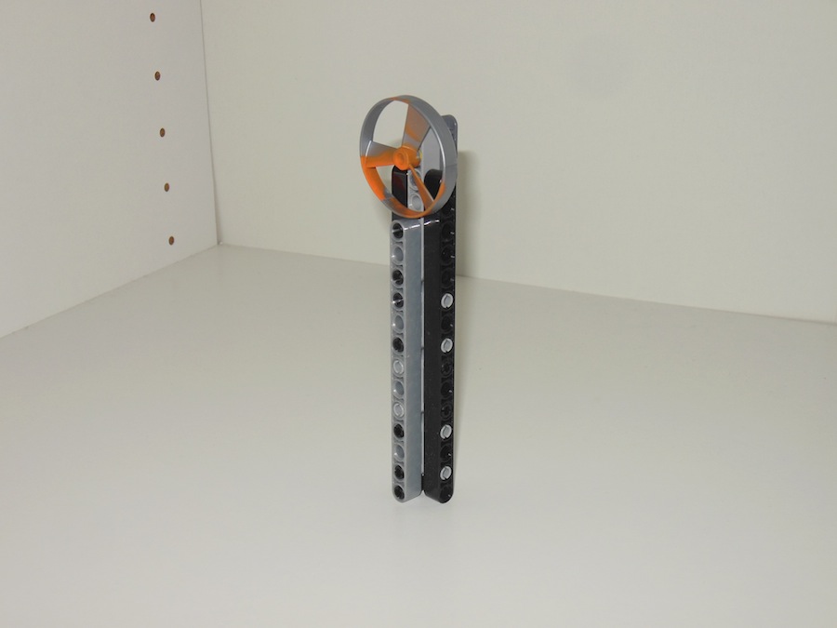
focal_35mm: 50
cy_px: 314
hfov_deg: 38.2
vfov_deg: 29.1
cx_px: 418
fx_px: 1209
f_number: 4
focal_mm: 8.9
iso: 125
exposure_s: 1/60
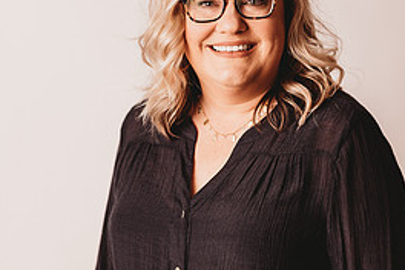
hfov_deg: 14.2
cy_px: 35
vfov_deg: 9.4
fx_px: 1631
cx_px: 227
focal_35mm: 145
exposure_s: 1/160
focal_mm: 85
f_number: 2.5
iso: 100
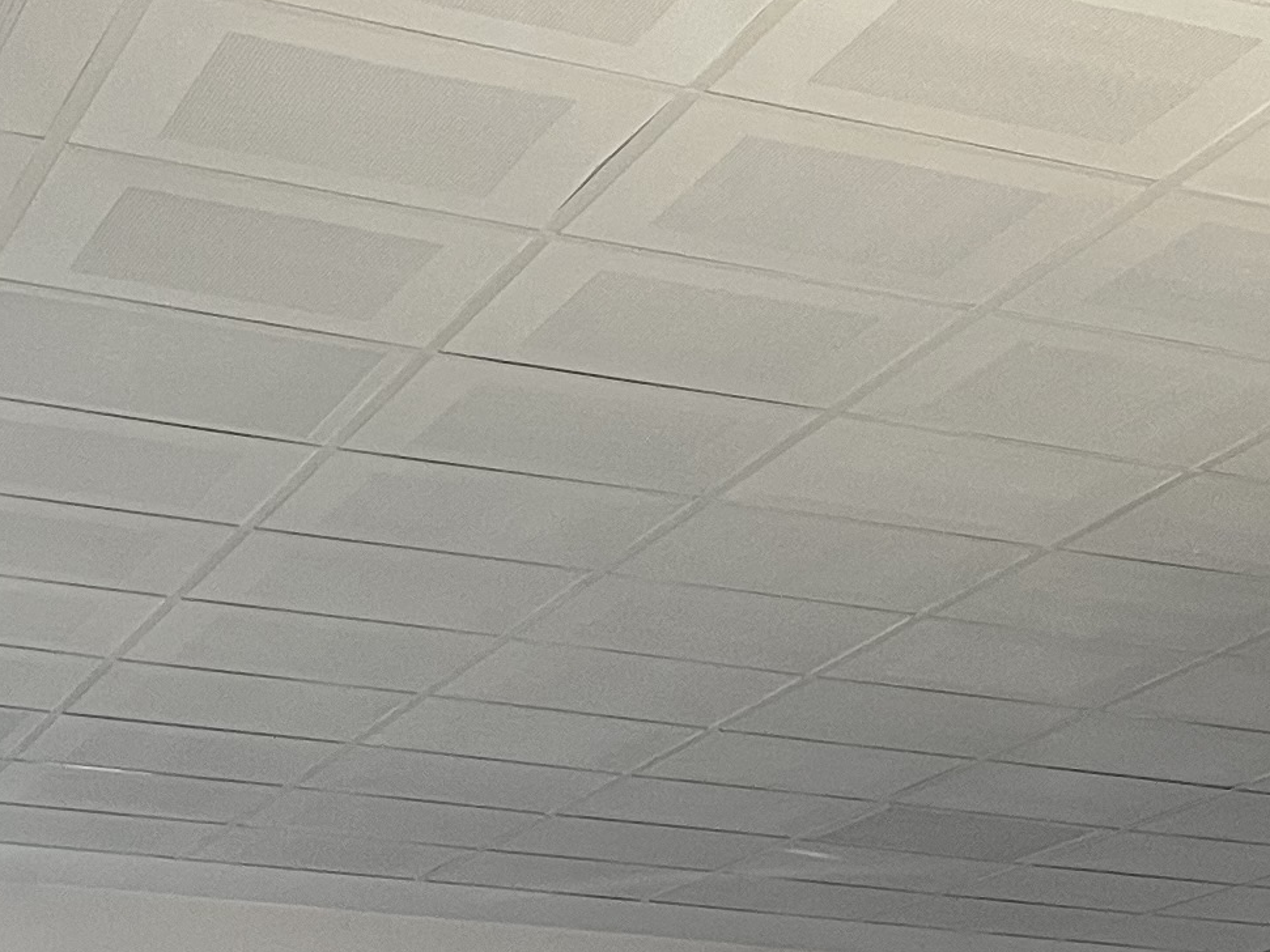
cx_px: 1532
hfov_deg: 17.4
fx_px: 3962
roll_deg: -0.5
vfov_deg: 12.7
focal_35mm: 108
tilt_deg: -2.2
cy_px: 1618
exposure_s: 1/60
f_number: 1.6
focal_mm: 5.1
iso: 200
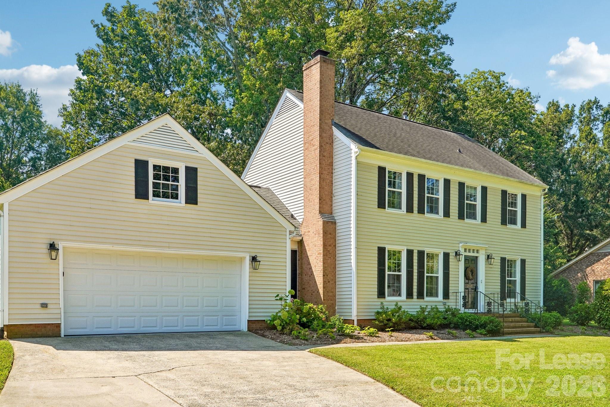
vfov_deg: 43.6
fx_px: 508
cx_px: 305
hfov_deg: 61.9
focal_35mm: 30
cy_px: 204
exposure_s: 1/90
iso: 100
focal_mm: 20
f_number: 8
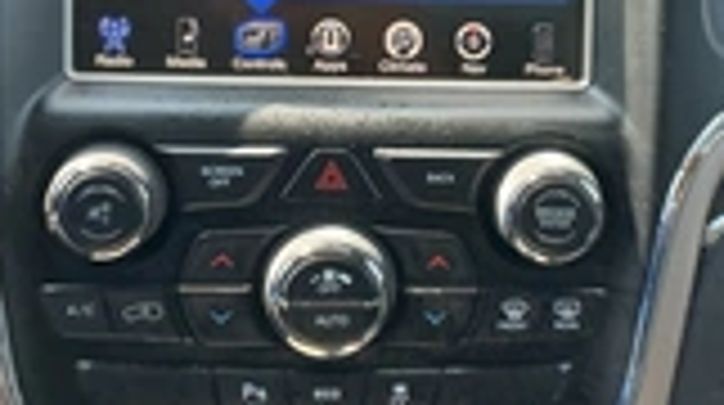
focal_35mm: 76
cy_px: 94
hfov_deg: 27.9
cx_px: 414
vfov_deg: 15.7
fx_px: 1457
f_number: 1.8
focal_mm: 3
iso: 50
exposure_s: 1/122
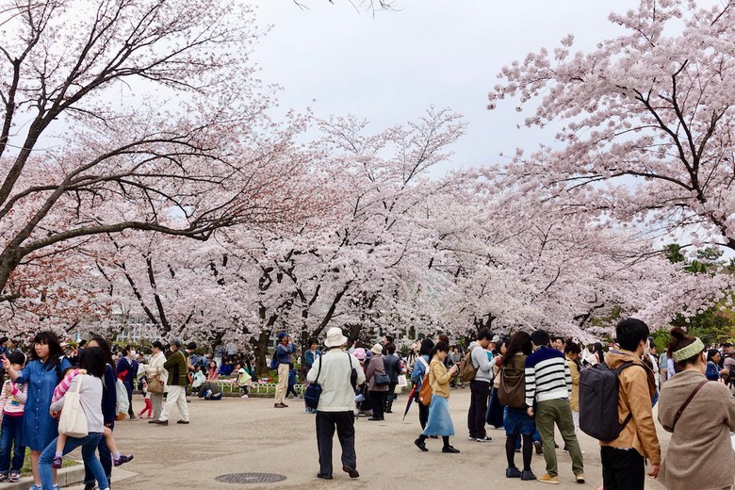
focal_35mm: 41
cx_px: 368
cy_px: 245
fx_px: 837
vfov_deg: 32.6
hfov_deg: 47.4
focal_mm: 15.1
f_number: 5.6
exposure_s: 1/200
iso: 125
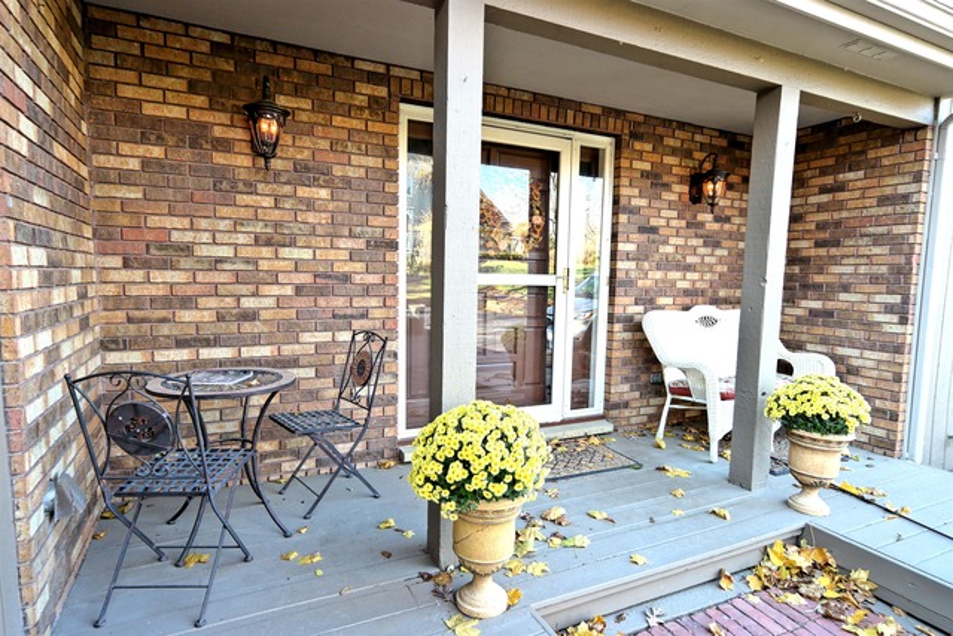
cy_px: 318
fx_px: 477
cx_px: 476
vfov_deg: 67.4
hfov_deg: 90.0
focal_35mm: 18
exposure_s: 1/50
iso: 200
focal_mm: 12
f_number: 4
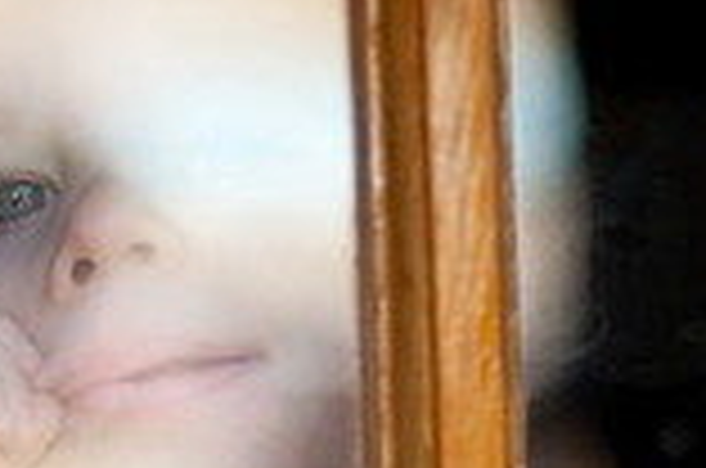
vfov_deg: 7.4
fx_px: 3621
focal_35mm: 185
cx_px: 49
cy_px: 315
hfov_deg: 11.1
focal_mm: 50
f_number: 1.4
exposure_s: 1/5000
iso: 200
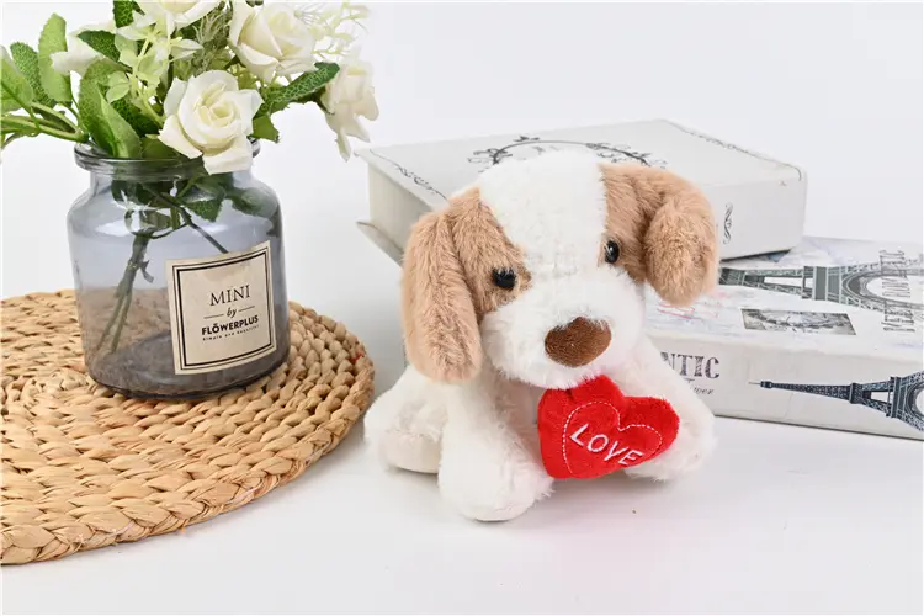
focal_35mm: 43
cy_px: 308
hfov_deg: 45.4
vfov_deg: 31.2
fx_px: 1104
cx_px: 462
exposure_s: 1/125
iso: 100
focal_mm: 43
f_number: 16
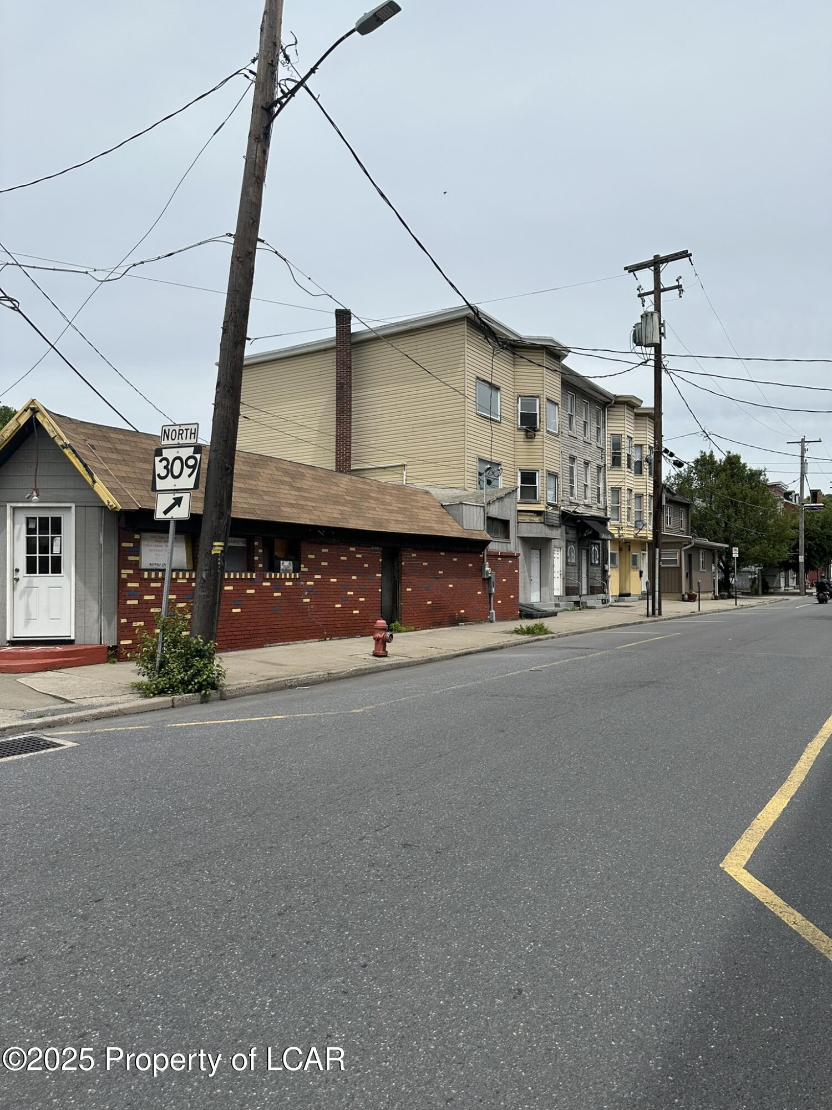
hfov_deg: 56.8
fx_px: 769
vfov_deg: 71.6
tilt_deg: +2.8
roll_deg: +0.5
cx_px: 416
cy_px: 555
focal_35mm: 24
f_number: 1.78
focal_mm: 6.86
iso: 80
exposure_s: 1/7576
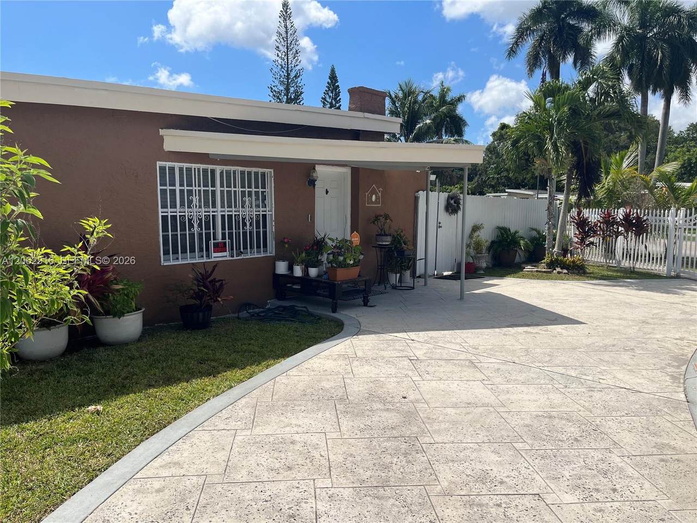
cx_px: 348
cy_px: 262
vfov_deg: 53.1
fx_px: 524
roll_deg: -0.4
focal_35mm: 26
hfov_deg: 67.3
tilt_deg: -5.9
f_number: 1.6
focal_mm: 5.1
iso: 50
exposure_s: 1/6173
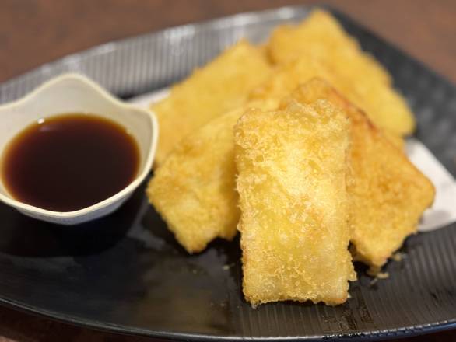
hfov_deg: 39.6
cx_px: 228
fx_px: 633
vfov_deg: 30.3
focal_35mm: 48
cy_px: 171
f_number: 1.78
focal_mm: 6.86
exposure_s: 1/60
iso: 250
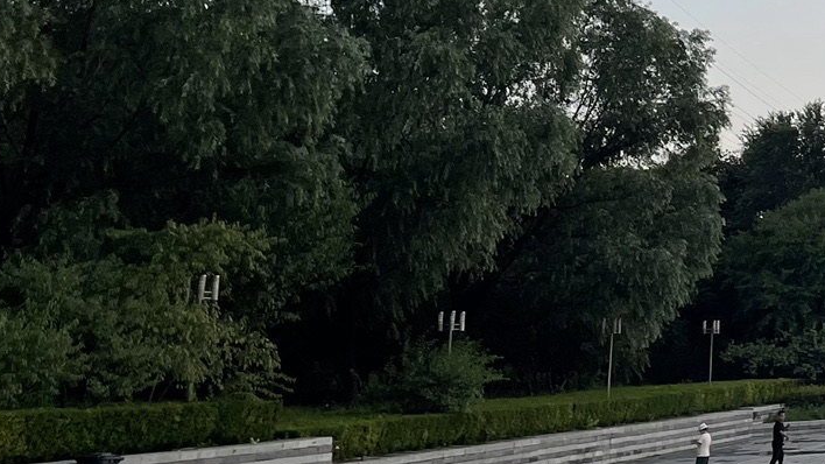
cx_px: 1129
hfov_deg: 23.0
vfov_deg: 14.7
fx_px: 1750
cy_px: -65
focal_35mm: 80
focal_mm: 4.2
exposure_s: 1/156
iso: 32
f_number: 1.6
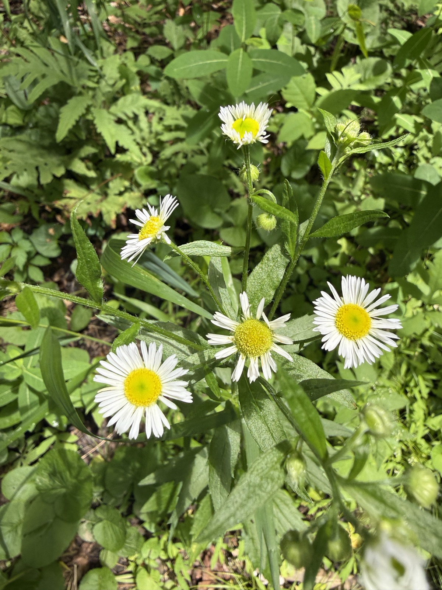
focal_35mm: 24
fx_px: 409
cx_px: 221
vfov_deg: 71.6
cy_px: 295
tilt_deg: -58.5
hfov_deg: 56.8
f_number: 2.2
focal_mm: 2.22
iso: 40
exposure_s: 1/160
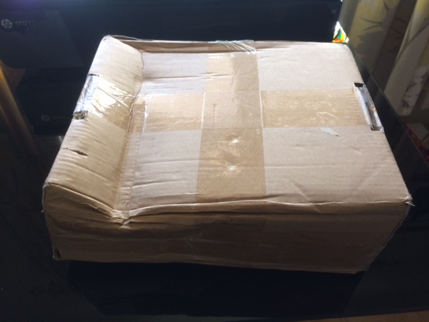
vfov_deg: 48.2
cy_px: 161
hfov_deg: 61.7
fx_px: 359
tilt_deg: -45.3
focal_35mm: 29
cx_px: 214
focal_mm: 4.15
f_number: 2.2
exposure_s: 1/33
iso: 125
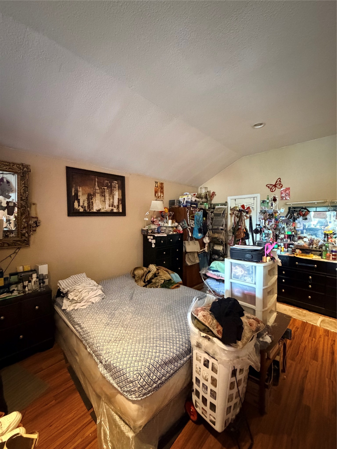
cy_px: 224
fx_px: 182
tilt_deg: -1.5
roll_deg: +0.5
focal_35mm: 14
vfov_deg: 102.1
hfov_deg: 85.7
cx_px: 168
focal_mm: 2.22
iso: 1250
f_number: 2.2
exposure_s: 1/40
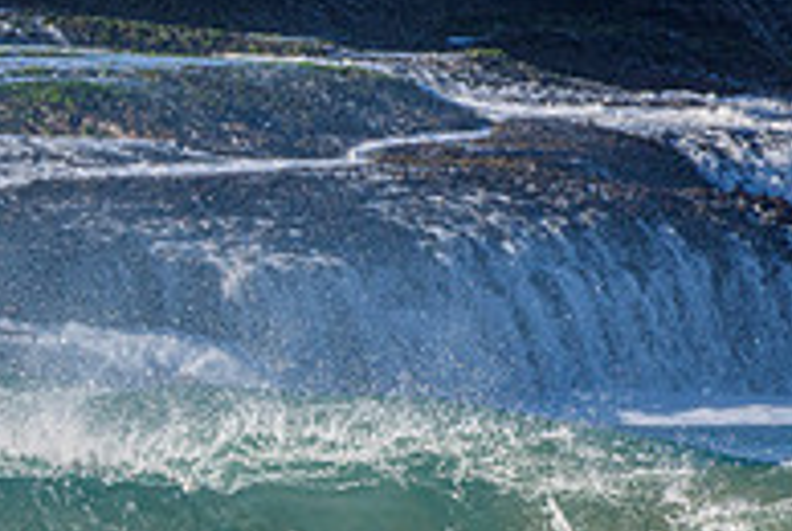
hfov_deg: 0.9
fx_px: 49310
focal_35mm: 2238
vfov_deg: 0.6
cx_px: -4
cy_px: 570
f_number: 5.6
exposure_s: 1/2000
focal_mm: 500
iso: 280
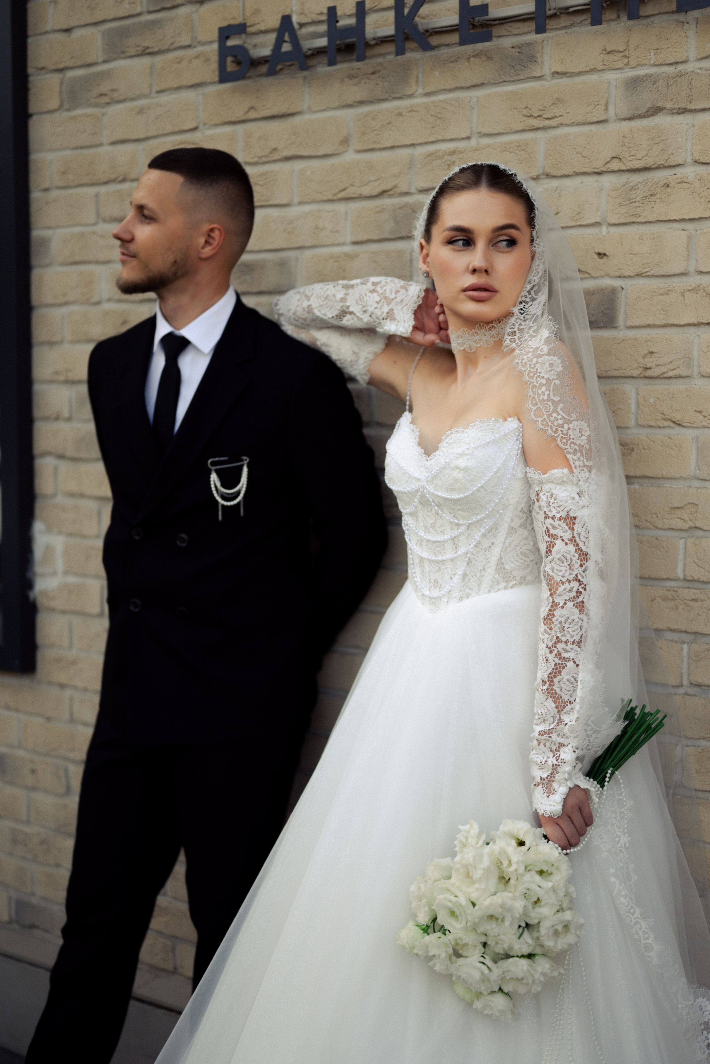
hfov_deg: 27.0
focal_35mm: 50
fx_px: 1478
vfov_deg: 39.6
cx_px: 355
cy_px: 532
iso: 100
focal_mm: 50
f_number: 1.8
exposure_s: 1/2500
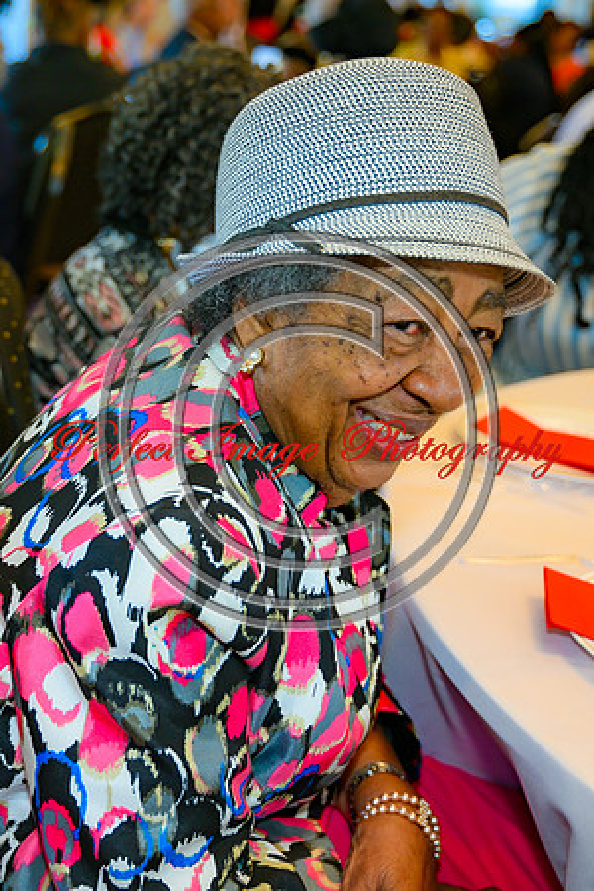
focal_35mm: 49
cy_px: 445
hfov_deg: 27.2
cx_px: 129
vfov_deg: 40.5
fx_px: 1206
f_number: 2.8
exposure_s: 1/100
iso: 64
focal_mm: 32.5
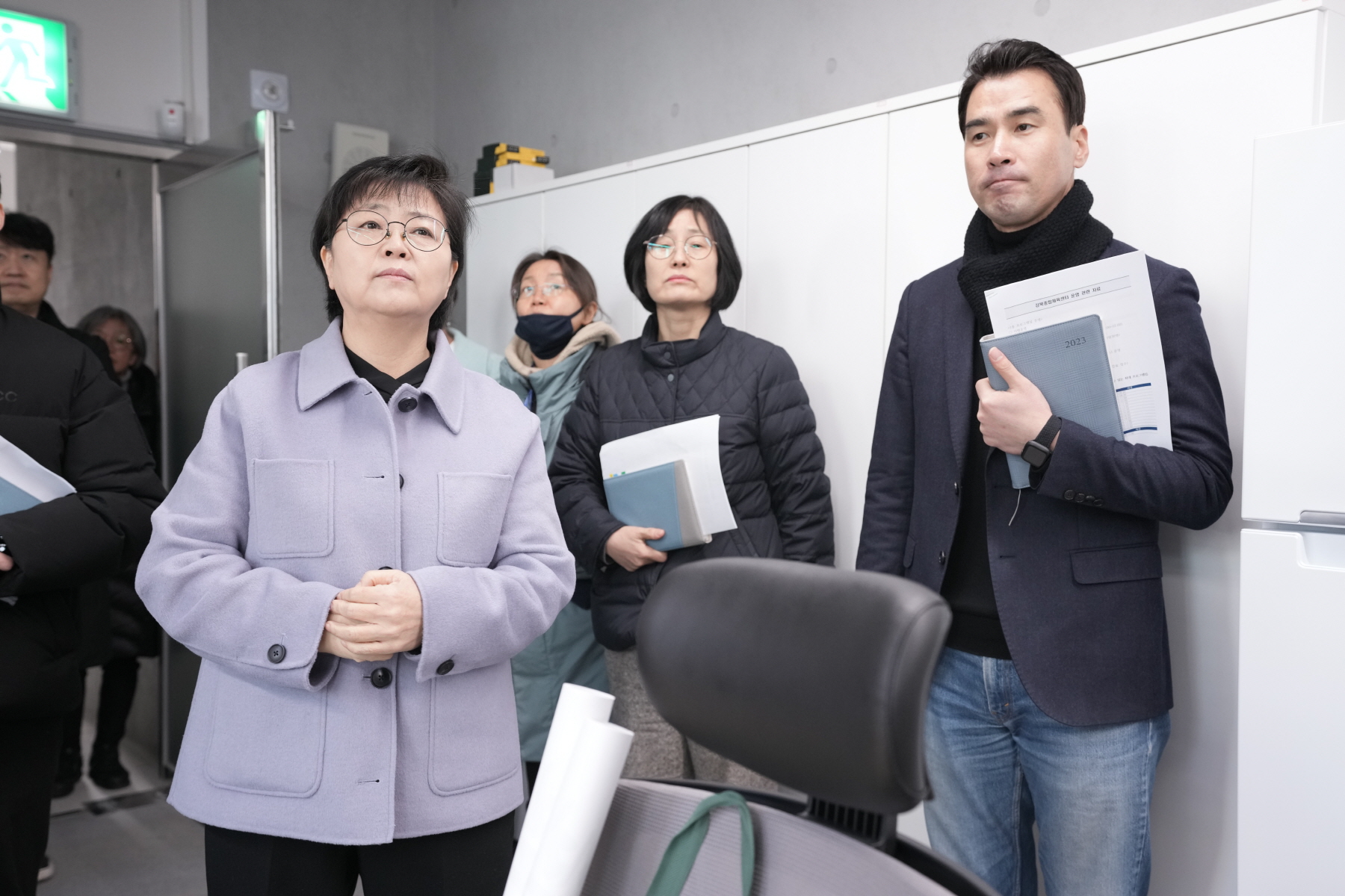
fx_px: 1308
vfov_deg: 37.9
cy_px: 448
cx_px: 672
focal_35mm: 35
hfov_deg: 54.4
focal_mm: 35
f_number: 4
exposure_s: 1/160
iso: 1600
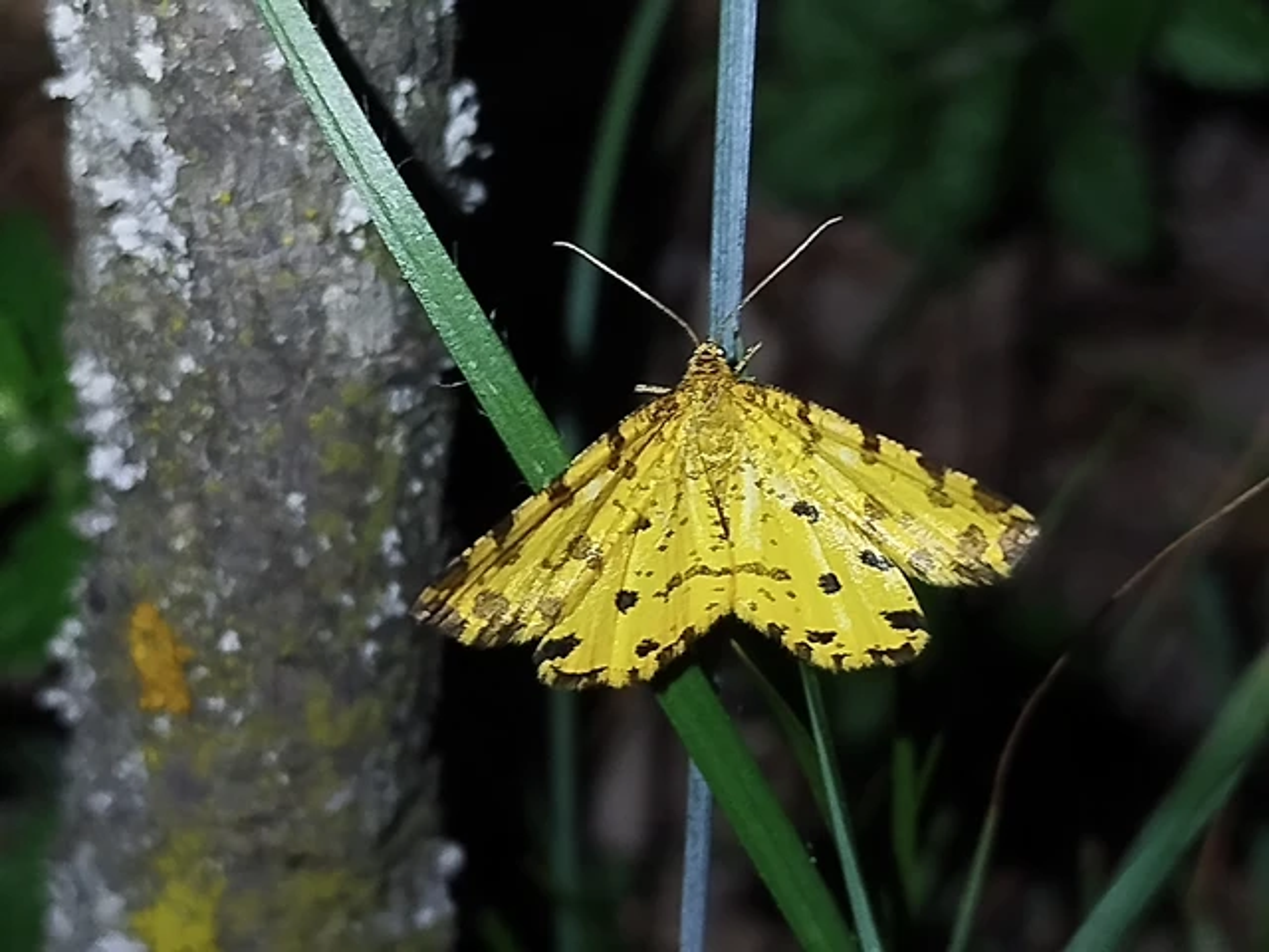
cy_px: 476
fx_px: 3153
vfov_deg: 17.2
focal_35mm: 86
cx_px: 634
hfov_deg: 22.8
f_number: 1.7
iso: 200
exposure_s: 1/33
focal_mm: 5.31
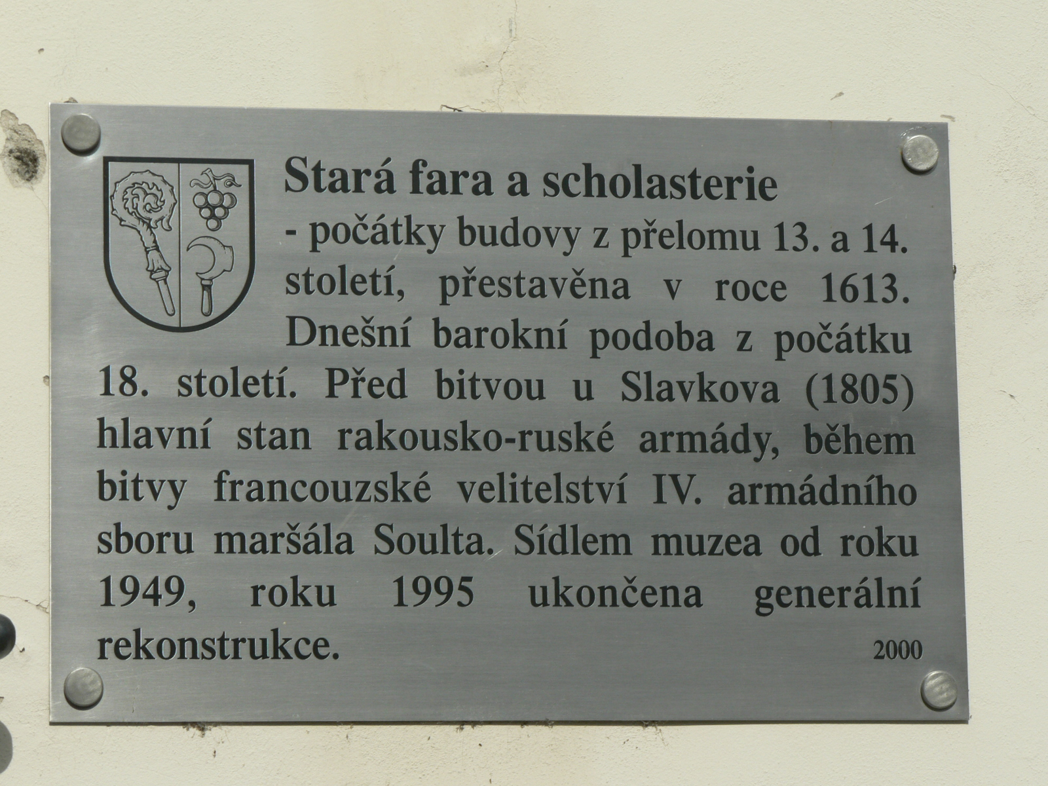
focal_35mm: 151
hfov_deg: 13.1
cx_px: 524
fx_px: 4572
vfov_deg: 9.8
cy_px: 393
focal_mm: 25.1
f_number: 5.6
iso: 80
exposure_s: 1/800
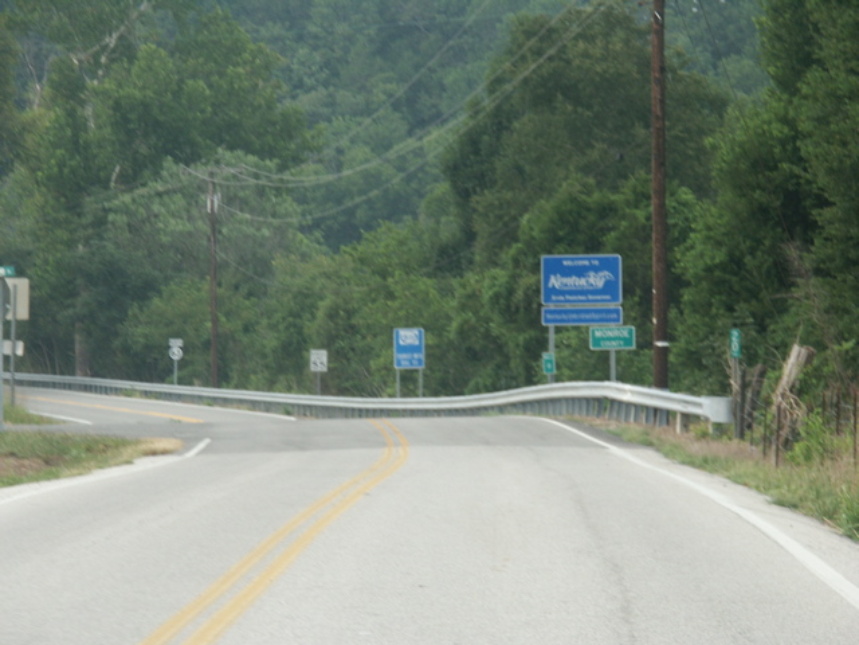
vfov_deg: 7.5
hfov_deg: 9.9
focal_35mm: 199
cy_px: 322
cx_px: 430
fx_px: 4938
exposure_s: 1/250
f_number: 4
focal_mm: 50.48
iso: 100
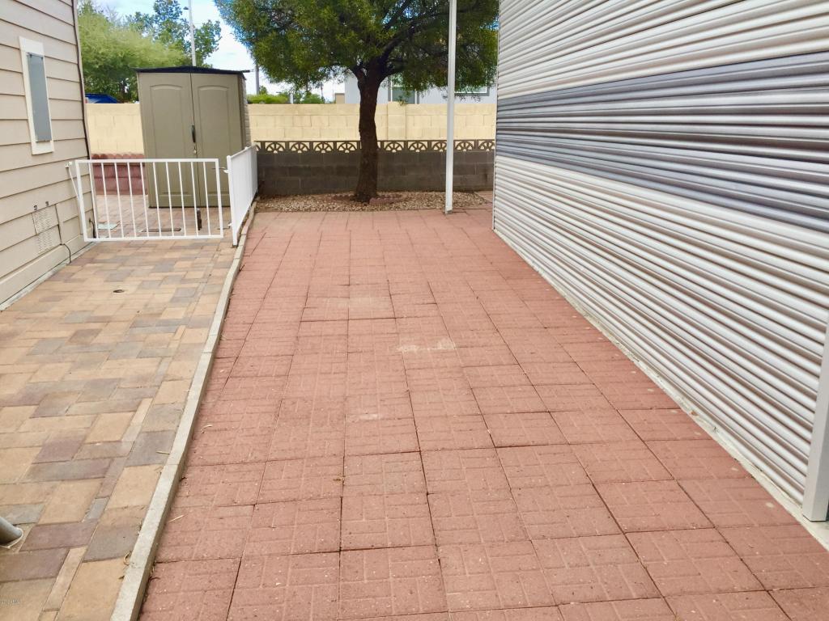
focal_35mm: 29
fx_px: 695
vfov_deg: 48.2
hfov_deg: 61.7
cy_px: 310
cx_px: 414
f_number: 2.2
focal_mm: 4.15
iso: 32
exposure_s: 1/520
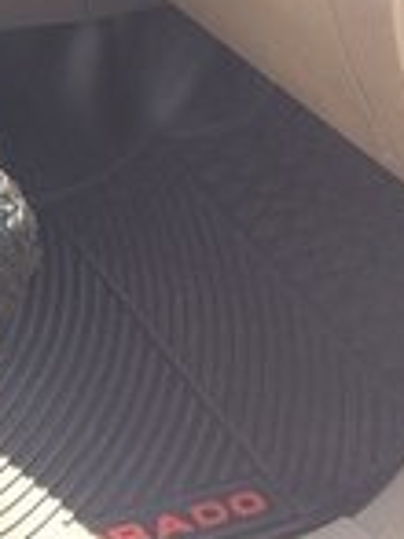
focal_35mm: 98
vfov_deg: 18.0
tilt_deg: -18.4
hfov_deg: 13.9
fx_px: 1527
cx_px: -242
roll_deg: -2.0
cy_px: -253
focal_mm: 4.15
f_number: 2.2
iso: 32
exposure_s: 1/143
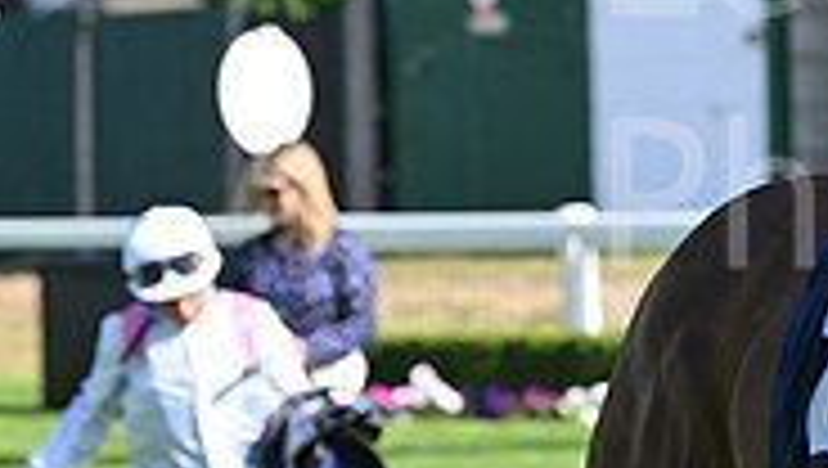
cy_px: -16
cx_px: 1192
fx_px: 9781
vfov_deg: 2.7
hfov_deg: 4.8
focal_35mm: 445
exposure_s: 1/1000
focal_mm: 135
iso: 400
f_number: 5.6
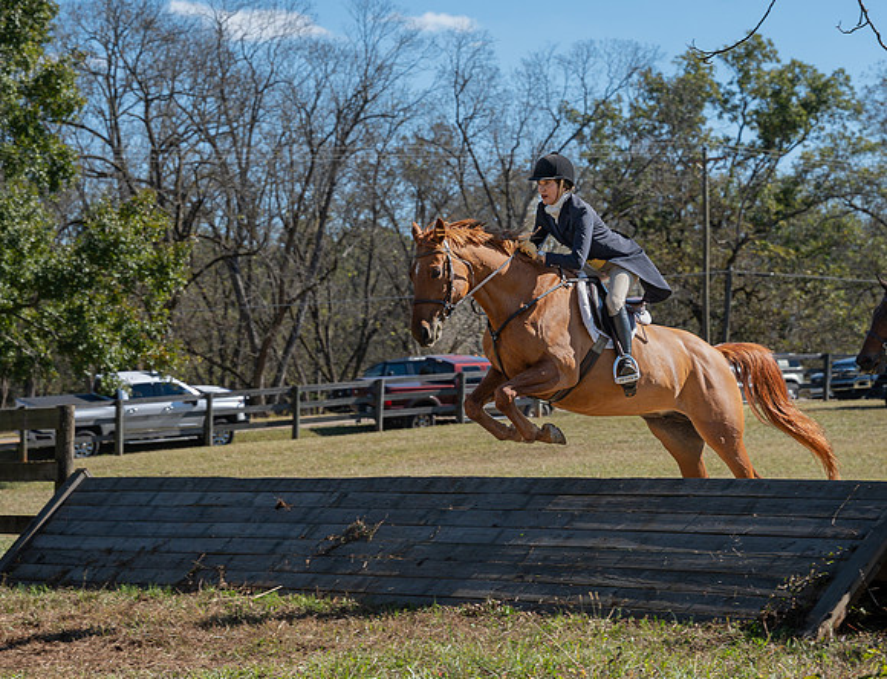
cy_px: 308
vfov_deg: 15.1
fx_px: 2566
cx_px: 468
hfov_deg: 19.6
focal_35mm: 99
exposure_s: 1/800
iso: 200
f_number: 5.6
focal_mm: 70
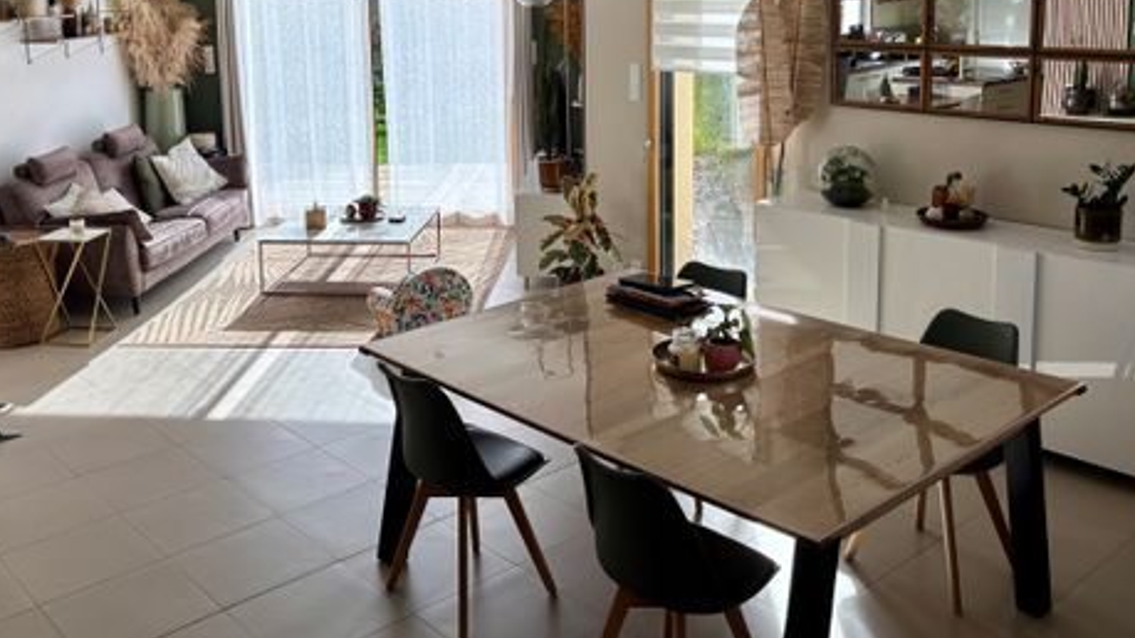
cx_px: 514
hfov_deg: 53.9
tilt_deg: -9.0
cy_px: 126
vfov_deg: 31.2
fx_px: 1113
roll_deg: +1.2
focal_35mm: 37
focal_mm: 5.96
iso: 50
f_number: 1.6
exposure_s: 1/622
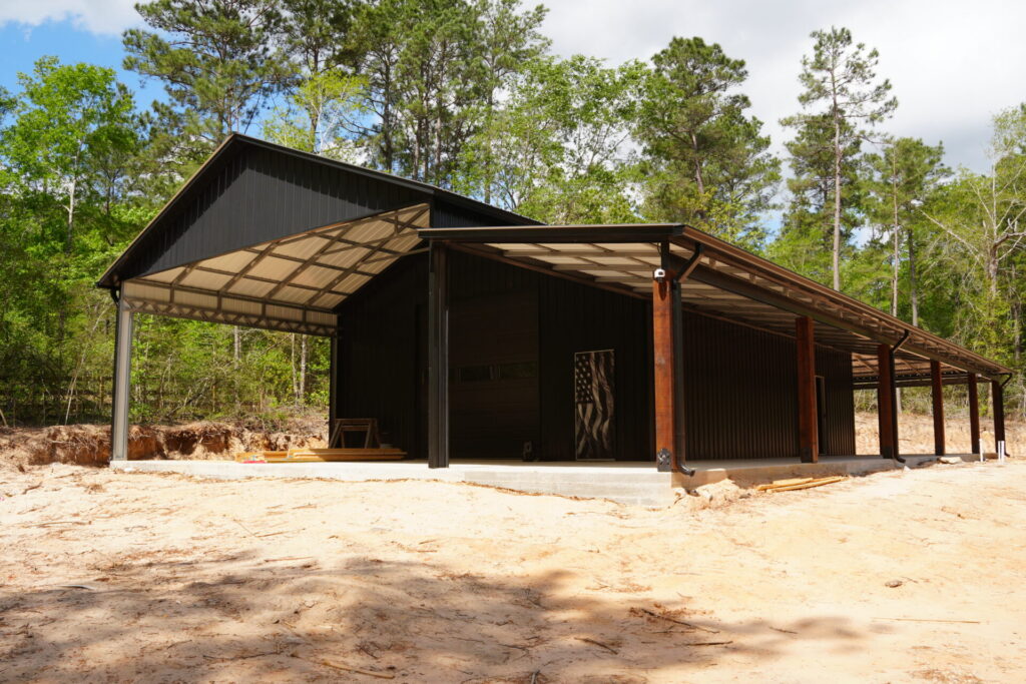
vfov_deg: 43.4
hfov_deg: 61.7
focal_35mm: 30
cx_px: 513
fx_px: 859
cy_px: 342
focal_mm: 20.1
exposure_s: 1/125
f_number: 9
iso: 100
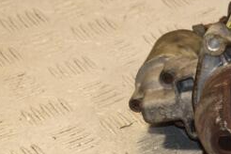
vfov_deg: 6.5
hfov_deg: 9.6
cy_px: 74
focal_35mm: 212
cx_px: 261
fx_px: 1360
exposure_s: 1/200
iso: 800
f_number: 7.1
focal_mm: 58
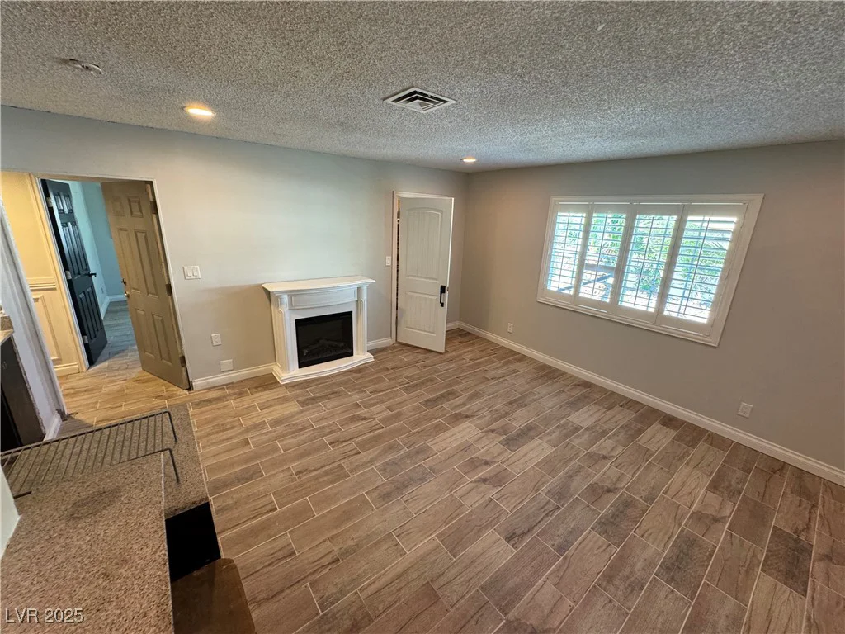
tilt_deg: -15.9
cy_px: 317
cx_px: 422
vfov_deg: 85.7
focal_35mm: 14
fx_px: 342
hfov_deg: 102.1
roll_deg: -3.1
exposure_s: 1/62
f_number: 2.2
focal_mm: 2.22
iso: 250
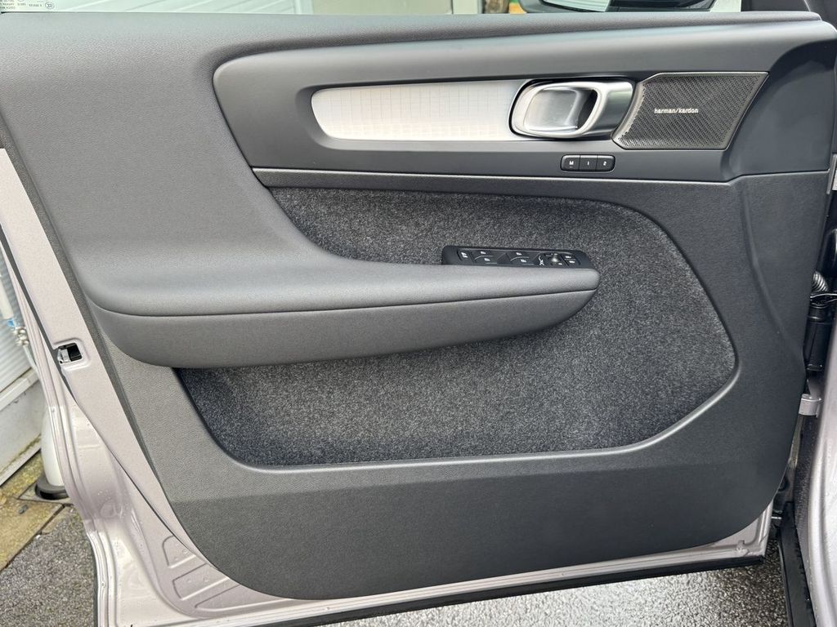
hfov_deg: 51.4
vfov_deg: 39.7
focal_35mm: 36
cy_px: 314
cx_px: 418
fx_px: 870
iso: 125
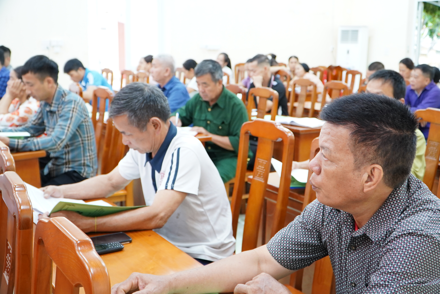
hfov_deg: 49.6
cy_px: 147
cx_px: 220
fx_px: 477
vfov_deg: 34.2
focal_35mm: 39
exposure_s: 1/40
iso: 1600
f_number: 4
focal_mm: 26
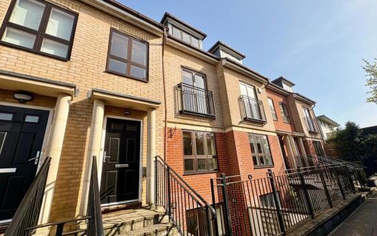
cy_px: 121
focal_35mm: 16
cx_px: 200
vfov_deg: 71.2
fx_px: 164
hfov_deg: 97.7
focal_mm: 2.22
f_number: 2.2
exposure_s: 1/1198
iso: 50
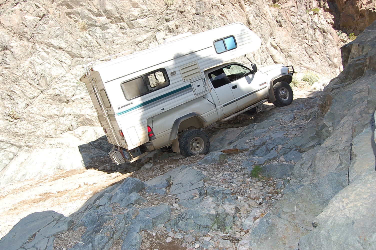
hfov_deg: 67.4
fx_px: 282
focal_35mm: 27
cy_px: 125
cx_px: 188
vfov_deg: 47.8
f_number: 5.6
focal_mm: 18
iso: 320
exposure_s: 1/500
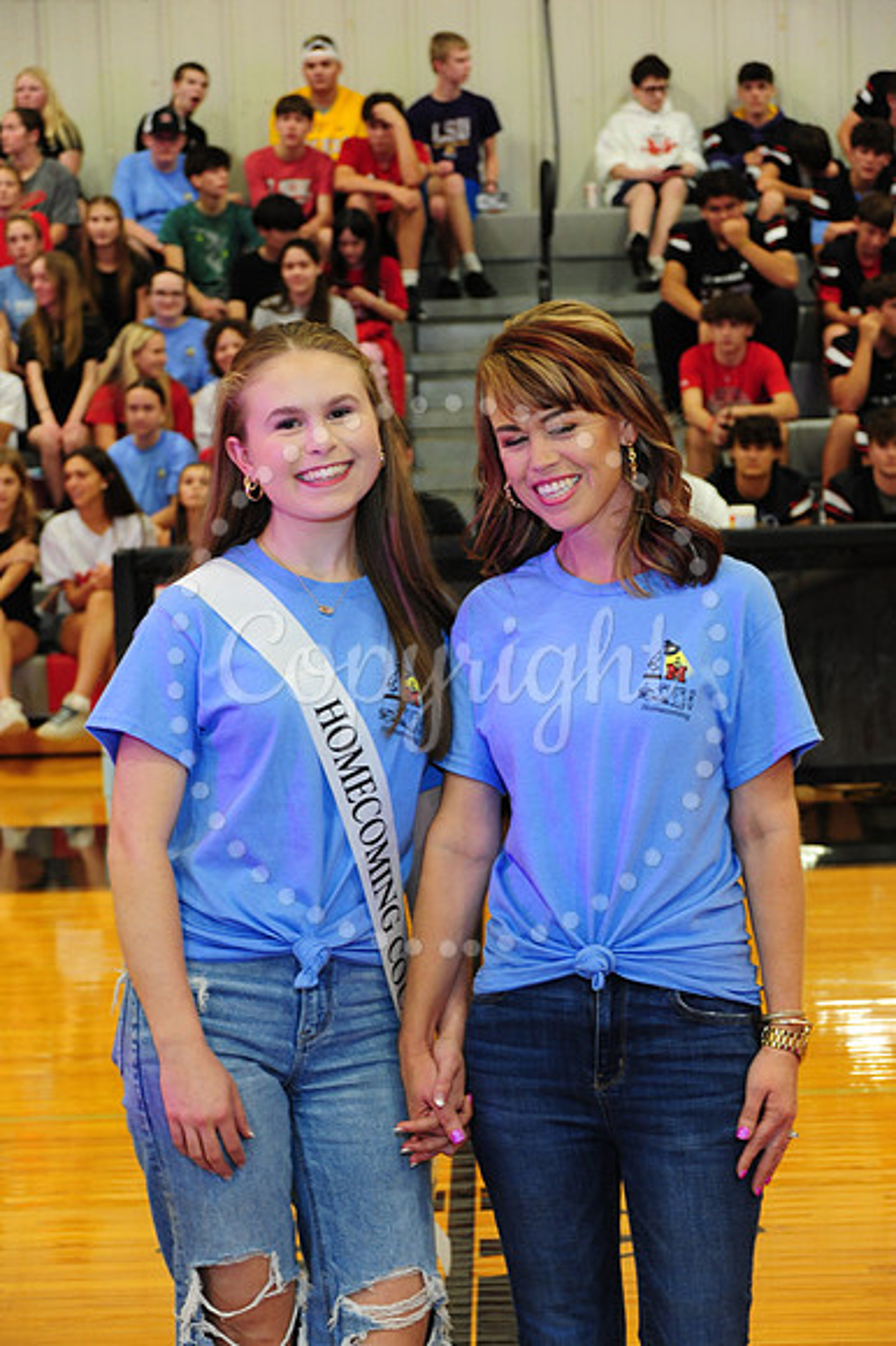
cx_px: 448
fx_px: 3924
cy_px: 673
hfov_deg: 13.0
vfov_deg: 19.5
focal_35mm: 105
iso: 2000
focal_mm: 105
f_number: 7.1
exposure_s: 1/60
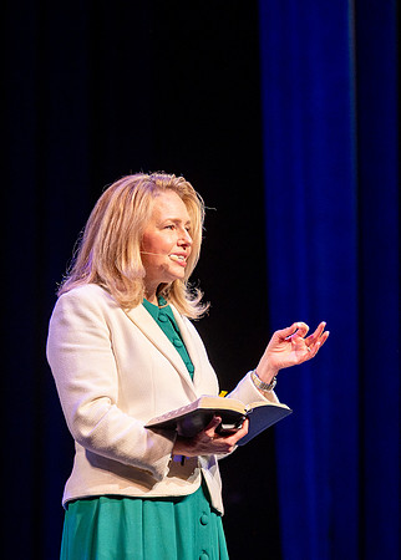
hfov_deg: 4.4
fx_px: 5272
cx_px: 53
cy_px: 165
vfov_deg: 6.1
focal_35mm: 331
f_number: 2.8
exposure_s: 1/200
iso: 800
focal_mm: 160
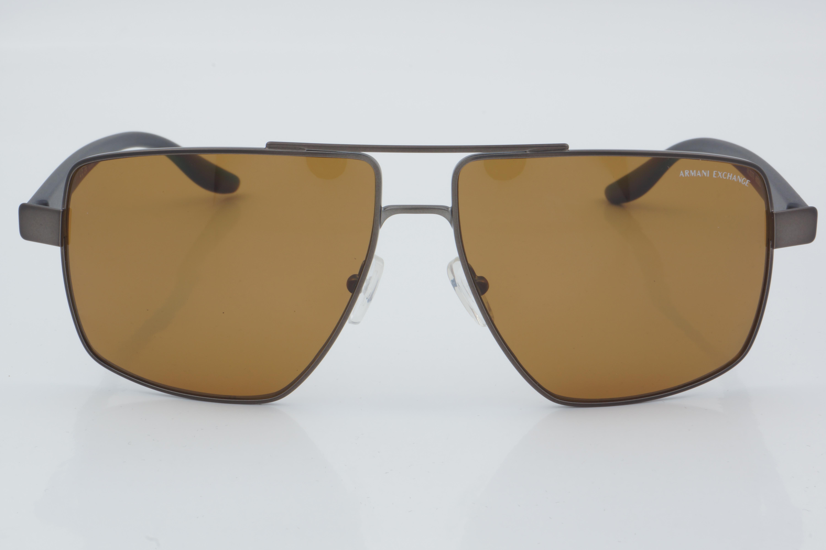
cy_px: 275
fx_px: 1893
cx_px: 413
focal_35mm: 82
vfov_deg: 16.6
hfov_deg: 24.6
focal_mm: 55
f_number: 32
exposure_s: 1/4
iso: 100
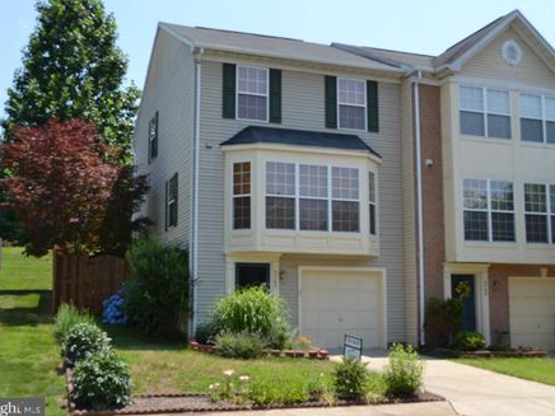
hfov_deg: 43.8
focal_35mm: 43
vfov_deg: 33.6
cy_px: 208
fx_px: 689
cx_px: 294
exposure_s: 1/200
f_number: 7.1
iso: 100
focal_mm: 26
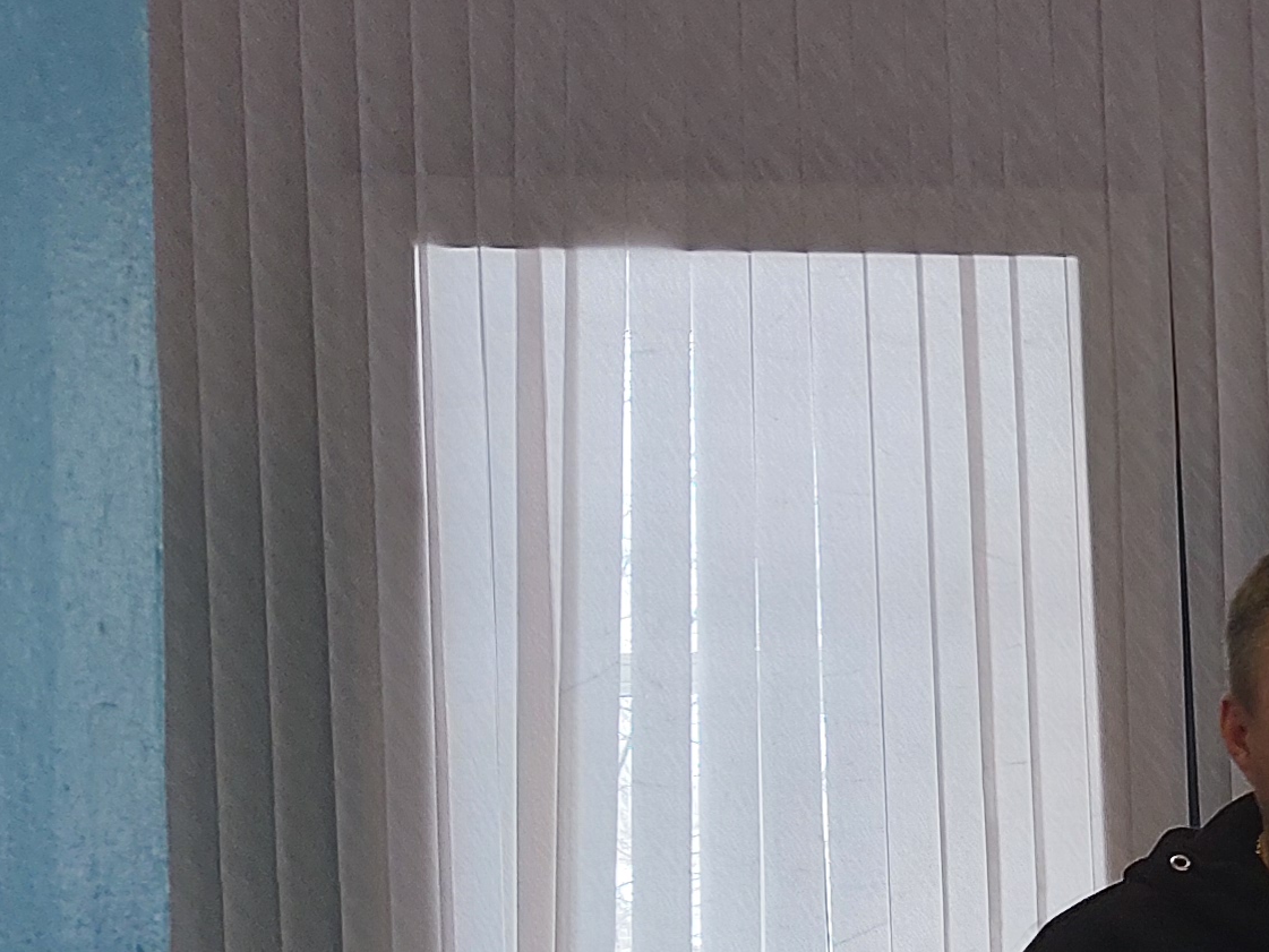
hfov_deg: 16.2
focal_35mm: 99
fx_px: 3630
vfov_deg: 14.8
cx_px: 2398
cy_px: 817
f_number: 1.8
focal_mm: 5.23
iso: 50
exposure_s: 1/50
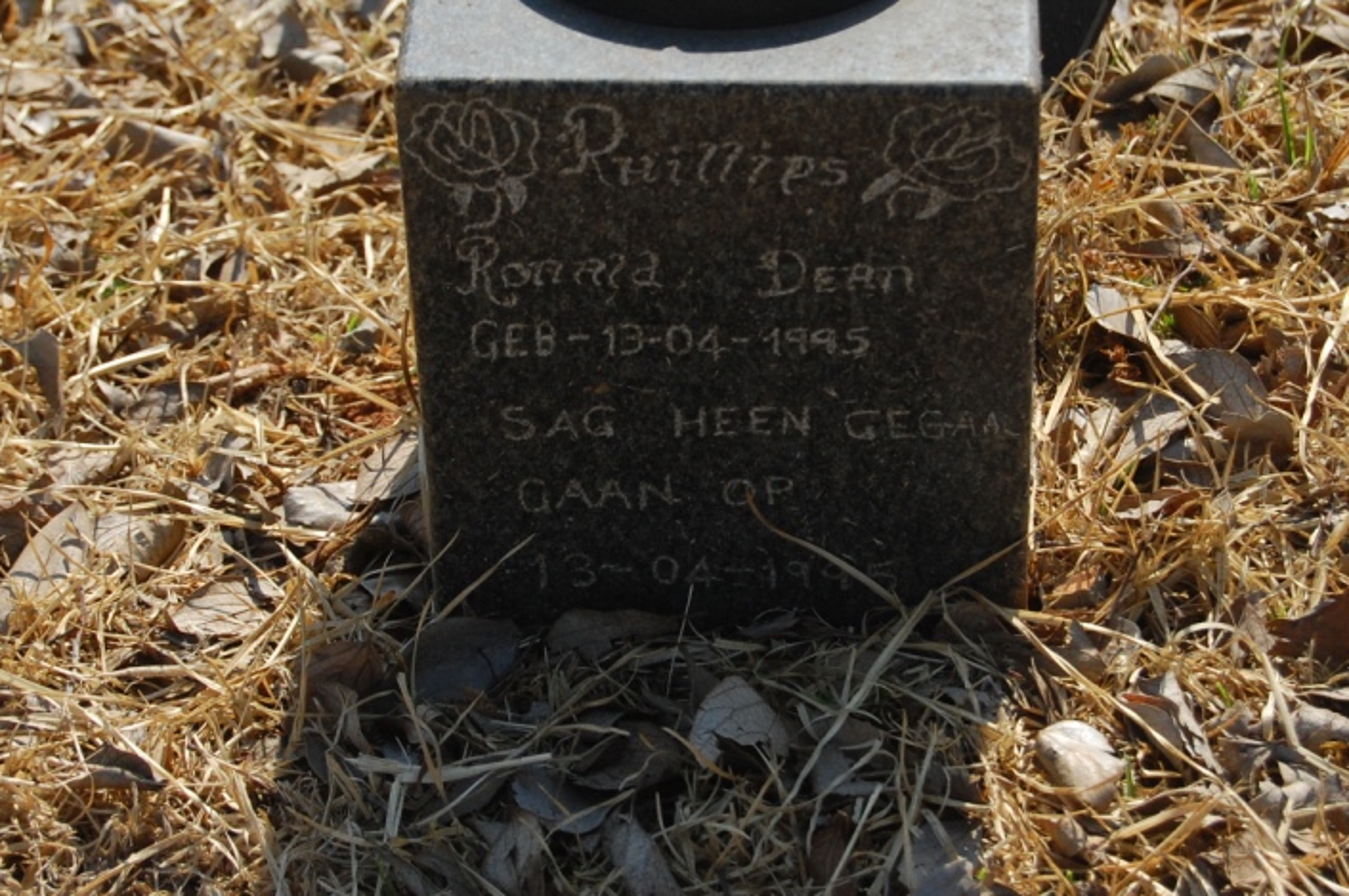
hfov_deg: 17.1
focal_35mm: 120
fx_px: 4481
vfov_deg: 11.4
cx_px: 724
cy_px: 307
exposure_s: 1/800
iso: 400
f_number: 7.1
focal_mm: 55
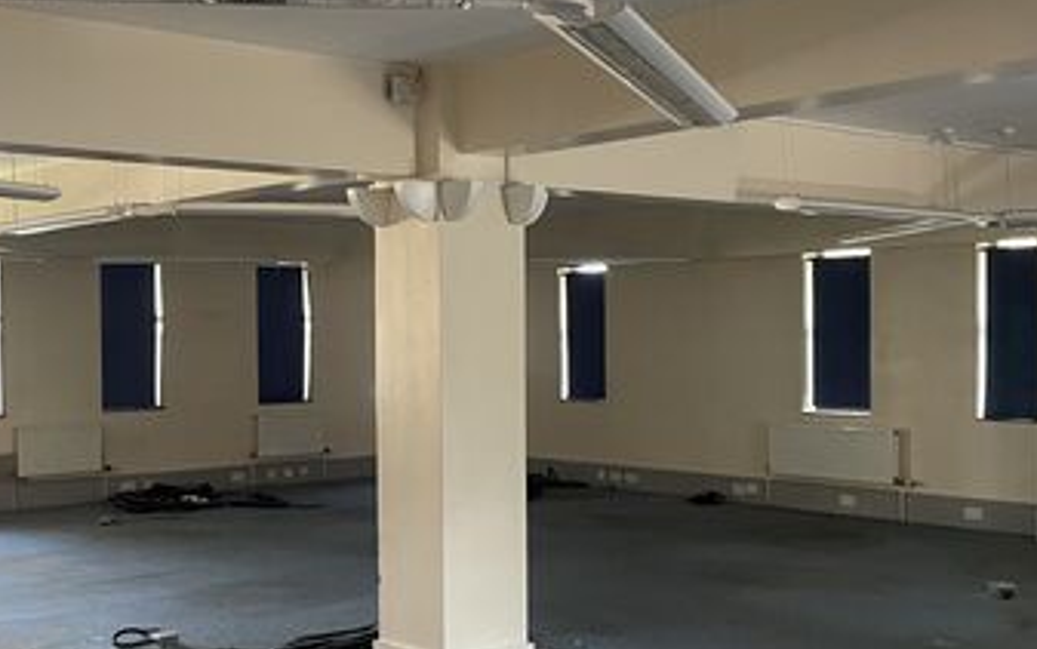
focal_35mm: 49
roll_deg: +1.0
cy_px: 381
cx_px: 443
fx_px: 1386
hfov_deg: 40.9
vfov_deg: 26.3
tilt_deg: -0.7
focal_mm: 4.2
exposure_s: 1/60
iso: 500
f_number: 1.6
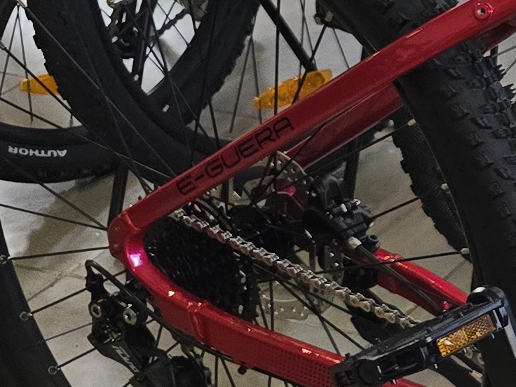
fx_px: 1863
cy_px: 144
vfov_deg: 11.8
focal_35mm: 125
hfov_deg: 13.4
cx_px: 1048
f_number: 1.7
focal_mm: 6.3
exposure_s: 1/100
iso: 200
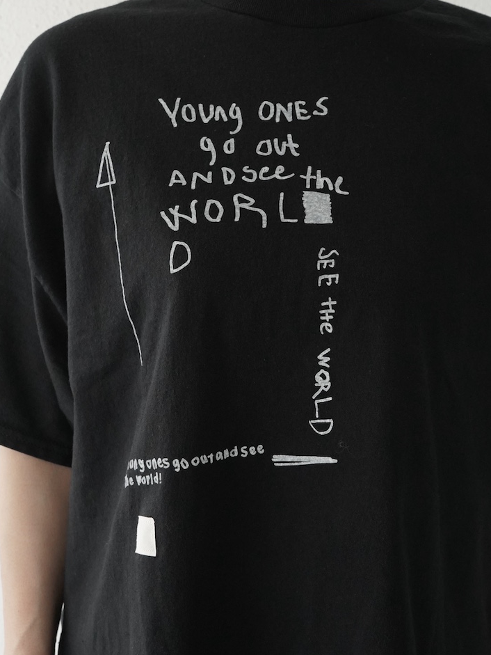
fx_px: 813
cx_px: 267
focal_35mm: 43
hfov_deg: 33.6
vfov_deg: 43.7
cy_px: 386
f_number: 8
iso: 3200
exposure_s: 1/60
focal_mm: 28
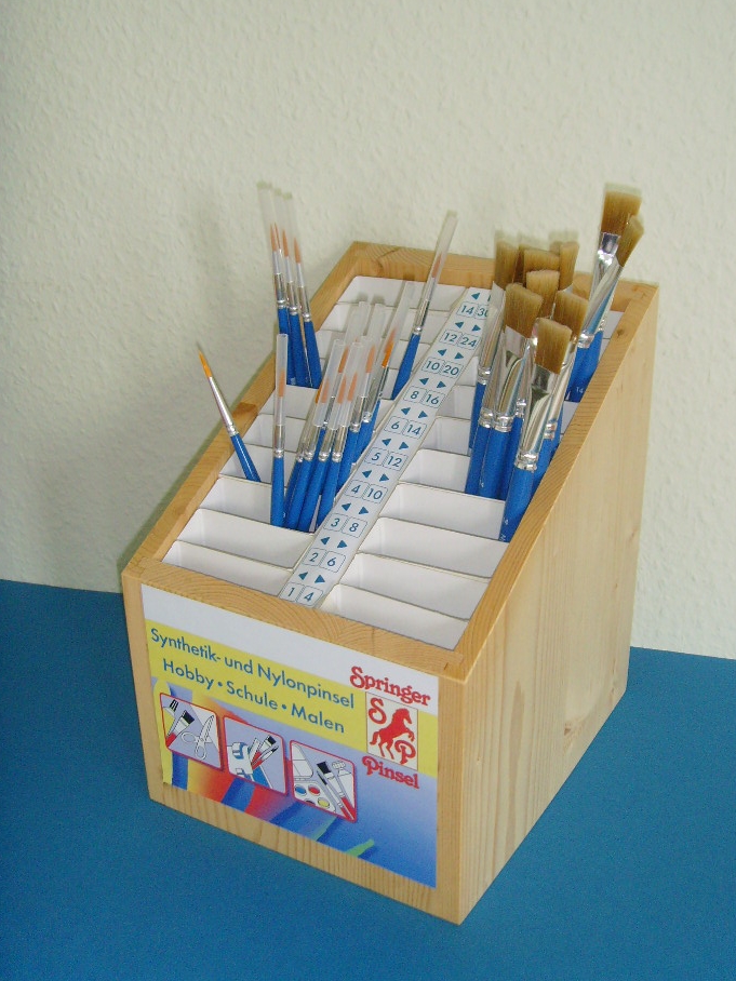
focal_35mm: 44
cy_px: 462
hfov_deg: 32.9
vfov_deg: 42.9
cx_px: 400
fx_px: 1247
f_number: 3.5
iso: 200
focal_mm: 6.6
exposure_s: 1/45
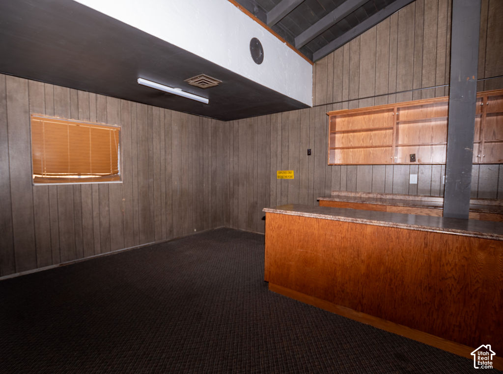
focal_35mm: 17
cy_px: 187
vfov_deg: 74.5
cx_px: 223
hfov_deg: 90.9
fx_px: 246
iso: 100
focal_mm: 10
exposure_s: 1/200
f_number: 4
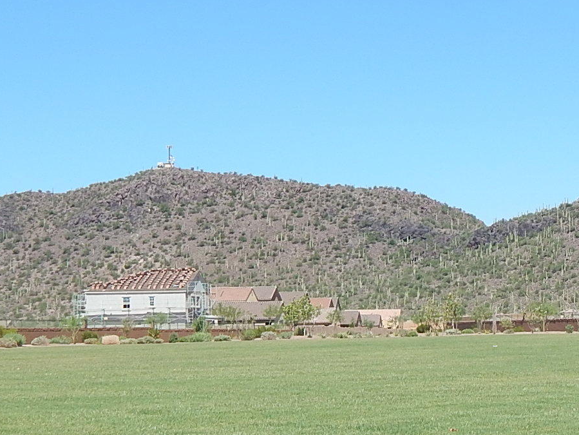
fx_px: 1606
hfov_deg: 19.7
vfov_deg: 15.4
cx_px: 600
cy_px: 247
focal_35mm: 96
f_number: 3.4
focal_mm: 6.8
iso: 125
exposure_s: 1/1250
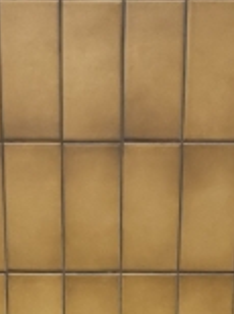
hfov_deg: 15.2
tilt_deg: -18.9
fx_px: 877
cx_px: 102
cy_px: 653
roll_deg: +0.4
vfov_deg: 15.5
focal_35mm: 97
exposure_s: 1/50
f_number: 2.2
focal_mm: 2.22
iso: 200
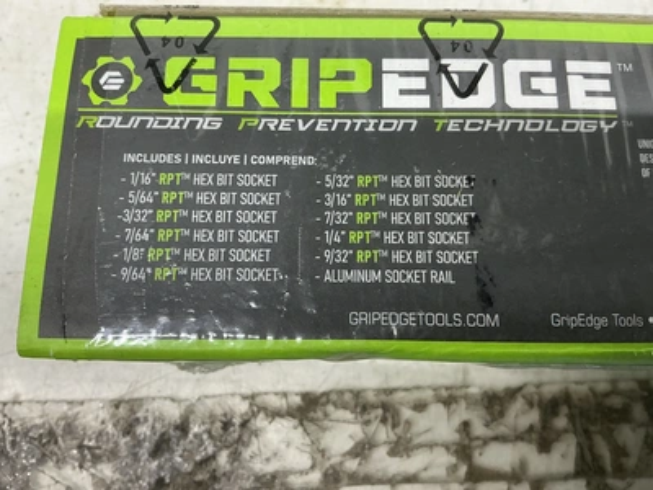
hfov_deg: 63.4
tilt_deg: -79.7
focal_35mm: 28
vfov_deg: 49.7
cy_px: 245
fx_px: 528
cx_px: 326
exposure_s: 1/120
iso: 64
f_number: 1.8
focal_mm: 3
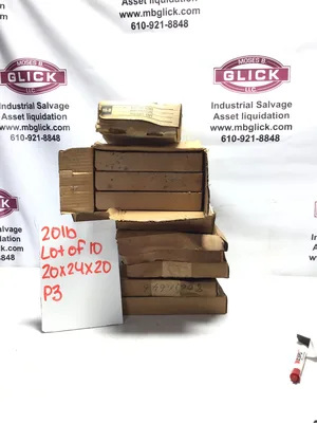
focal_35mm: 31
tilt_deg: -9.0
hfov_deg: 45.4
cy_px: 212
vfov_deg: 58.4
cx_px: 158
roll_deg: -0.4
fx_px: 379
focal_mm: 3.3
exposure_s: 1/60
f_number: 2.4
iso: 32
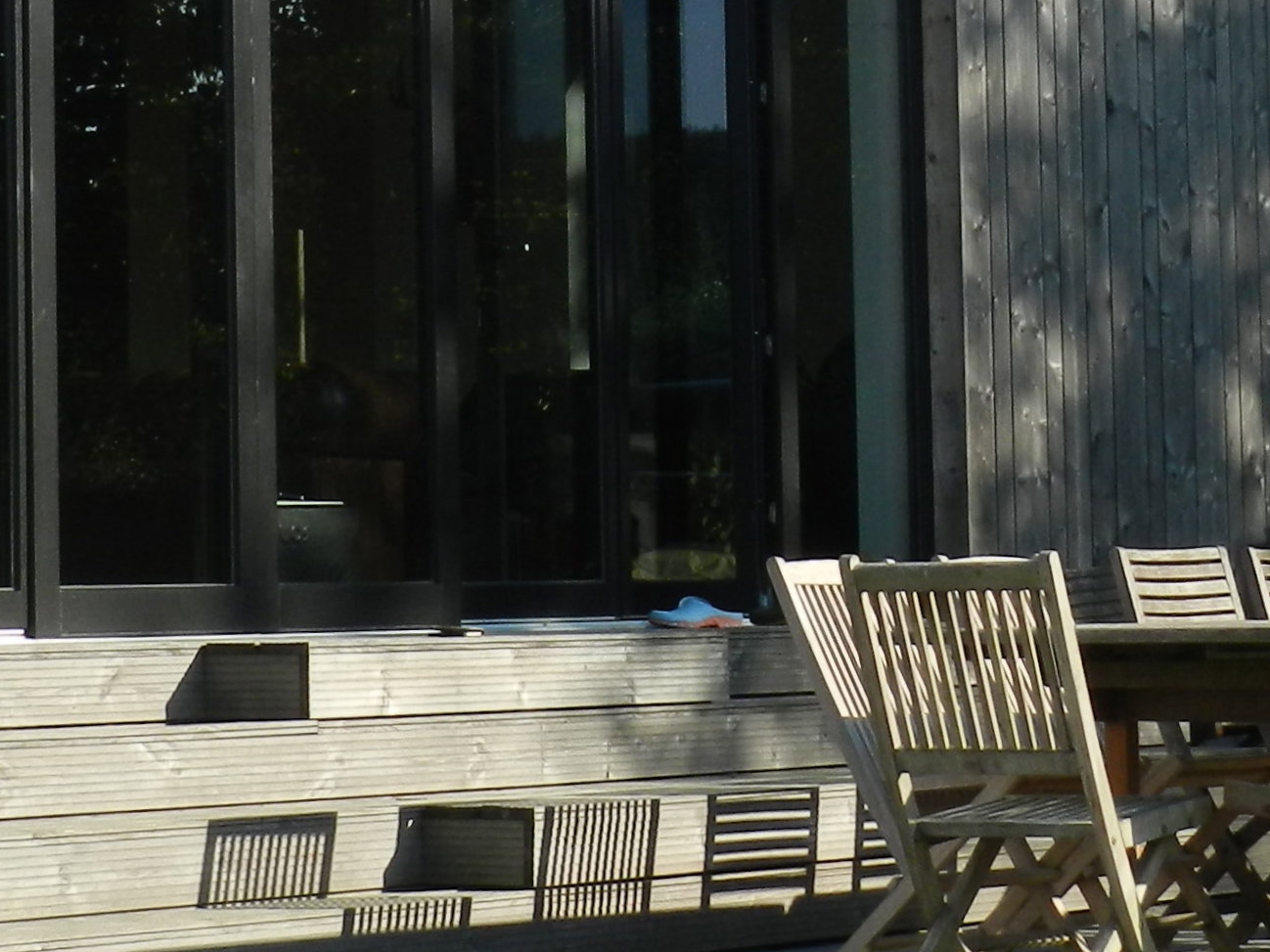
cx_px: 610
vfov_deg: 11.1
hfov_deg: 14.9
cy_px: 64
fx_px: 4842
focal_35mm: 132
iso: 160
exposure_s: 1/640
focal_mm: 8.1
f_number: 4.2
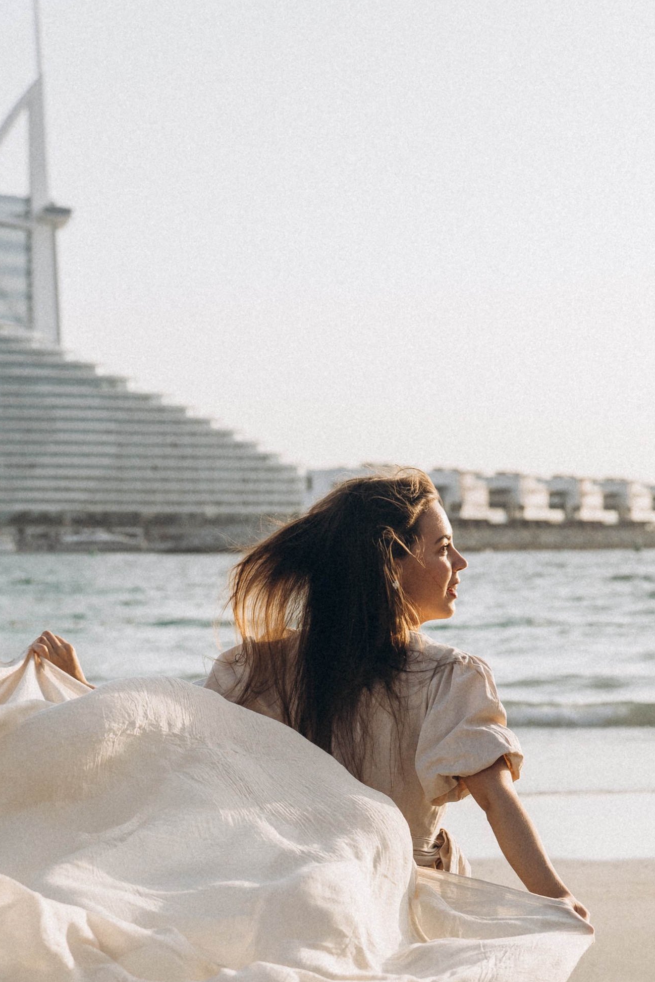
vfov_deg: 26.8
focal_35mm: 73
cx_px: 430
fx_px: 1991
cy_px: 872
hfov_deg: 18.6
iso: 160
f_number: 3.2
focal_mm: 37
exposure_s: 1/1250
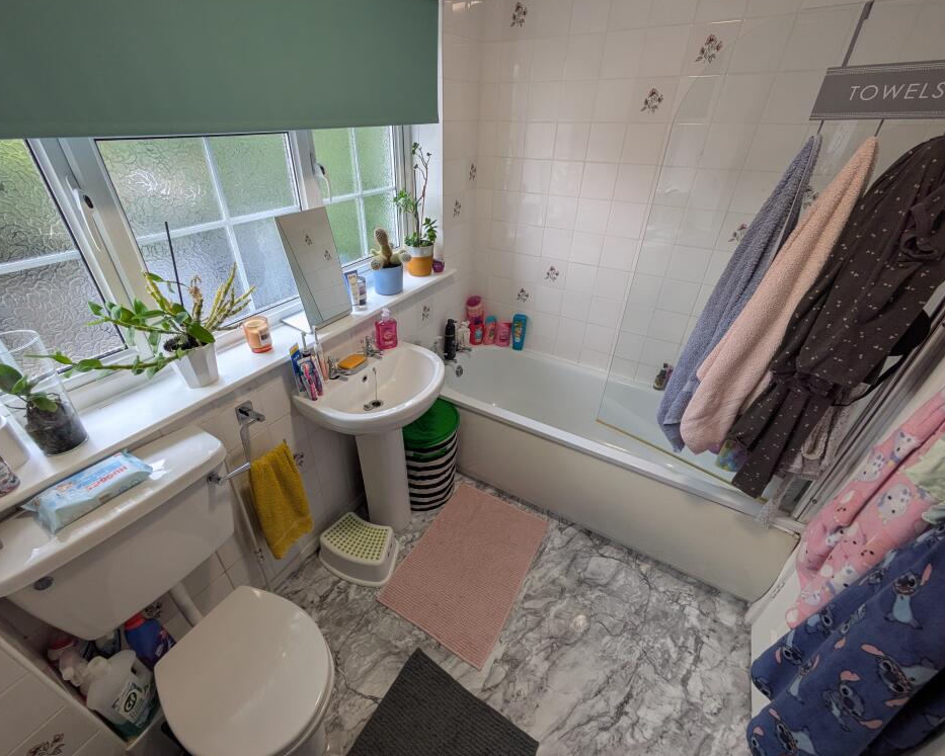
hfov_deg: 96.7
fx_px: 420
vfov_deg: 84.1
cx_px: 445
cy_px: 376
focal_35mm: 15
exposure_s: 1/100
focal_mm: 1.83
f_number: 2.2
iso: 58
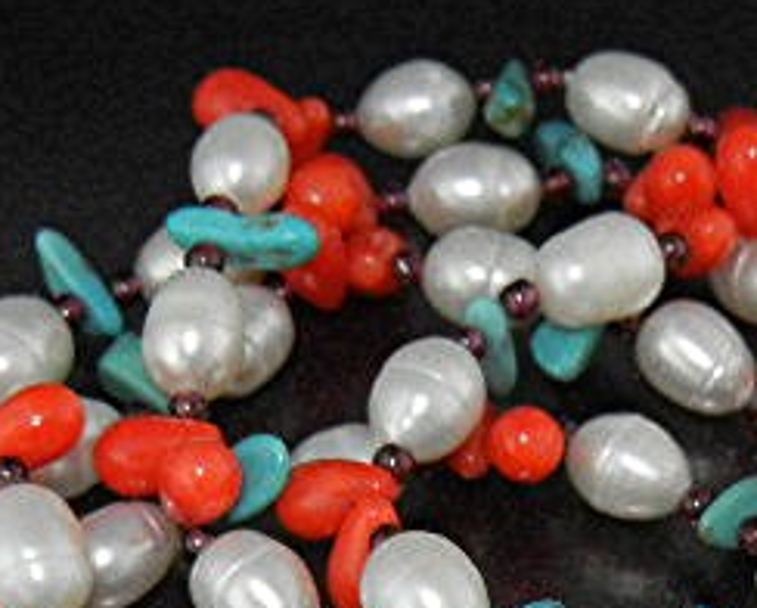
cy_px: 679
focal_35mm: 115
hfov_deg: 16.6
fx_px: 2581
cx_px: 540
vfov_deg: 13.2
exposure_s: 1/30
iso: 800
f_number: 7.6
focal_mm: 8.1
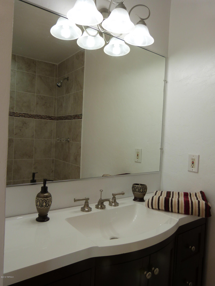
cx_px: 108
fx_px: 207
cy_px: 143
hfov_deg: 54.9
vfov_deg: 69.4
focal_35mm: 25
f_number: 2.8
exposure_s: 1/100
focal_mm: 4.5
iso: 100
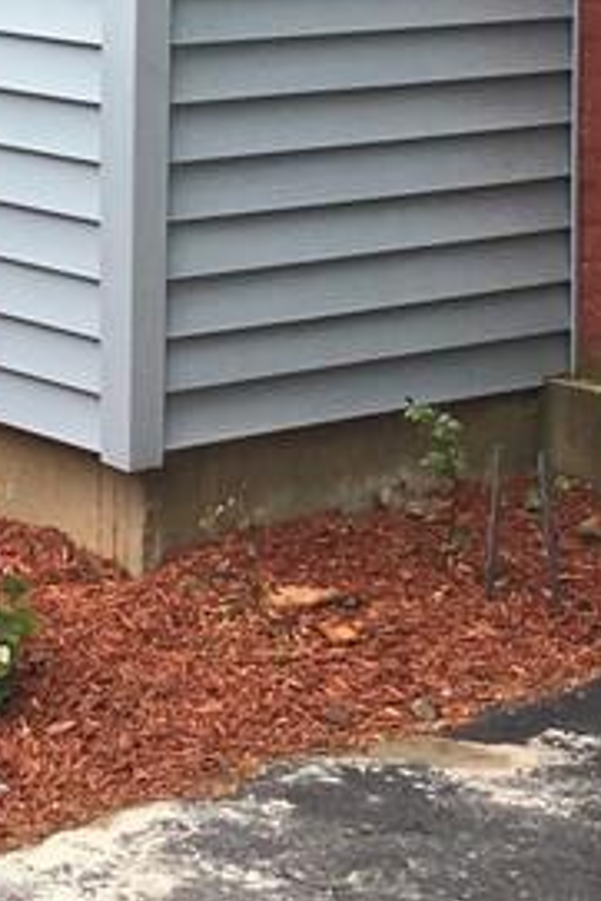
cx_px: -259
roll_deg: -0.5
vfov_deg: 17.2
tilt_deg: +0.1
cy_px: -163
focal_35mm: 114
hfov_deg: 11.6
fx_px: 2851
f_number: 2.2
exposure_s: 1/331
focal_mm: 4.15
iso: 25
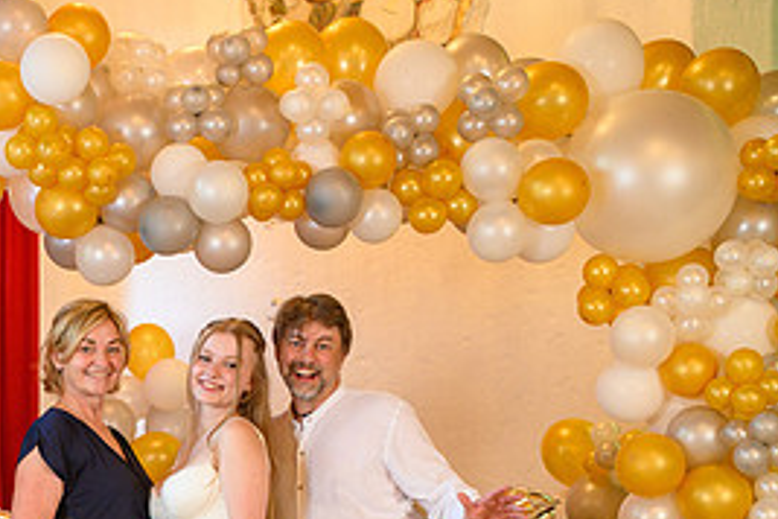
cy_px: 519
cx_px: 90
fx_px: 1642
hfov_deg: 25.9
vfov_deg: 17.5
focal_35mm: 76
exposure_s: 1/100
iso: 1250
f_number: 3.5
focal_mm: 35
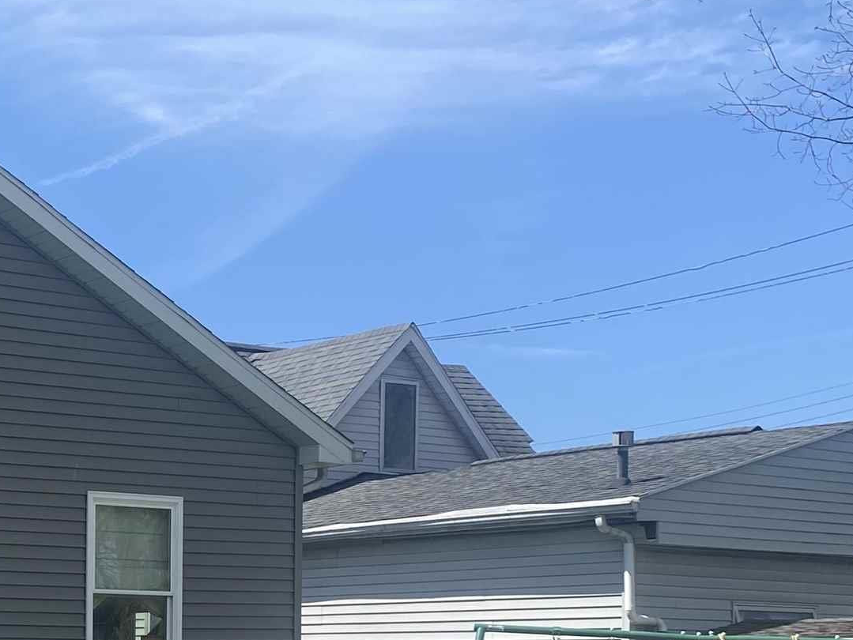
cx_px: -160
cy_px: 664
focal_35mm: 74
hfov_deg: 24.0
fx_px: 1824
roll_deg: -0.7
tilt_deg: -0.8
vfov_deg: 19.3
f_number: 1.8
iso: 32
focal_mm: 4.25
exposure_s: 1/2571
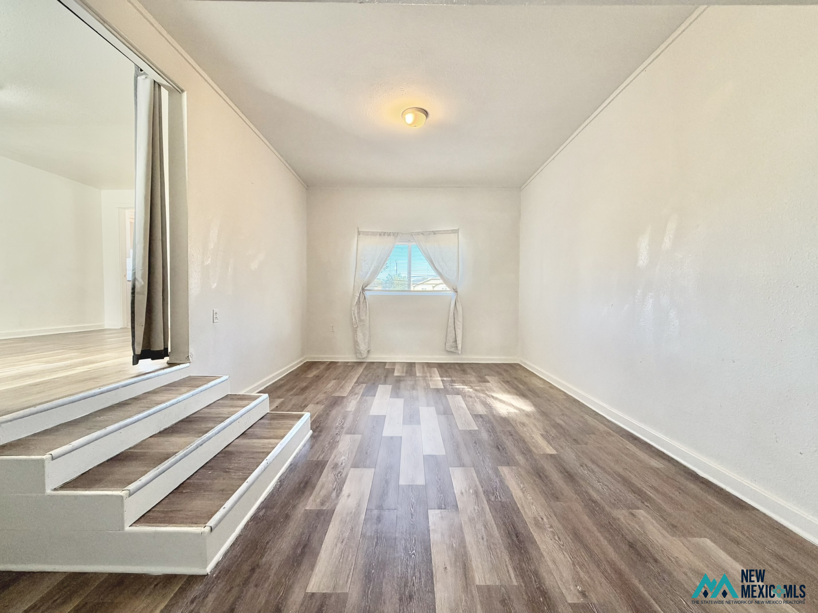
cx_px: 409
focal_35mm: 14
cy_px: 306
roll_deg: +0.0
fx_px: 331
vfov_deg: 85.7
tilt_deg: -1.3
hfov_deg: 102.1
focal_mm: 2.22
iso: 200
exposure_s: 1/60
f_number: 2.2
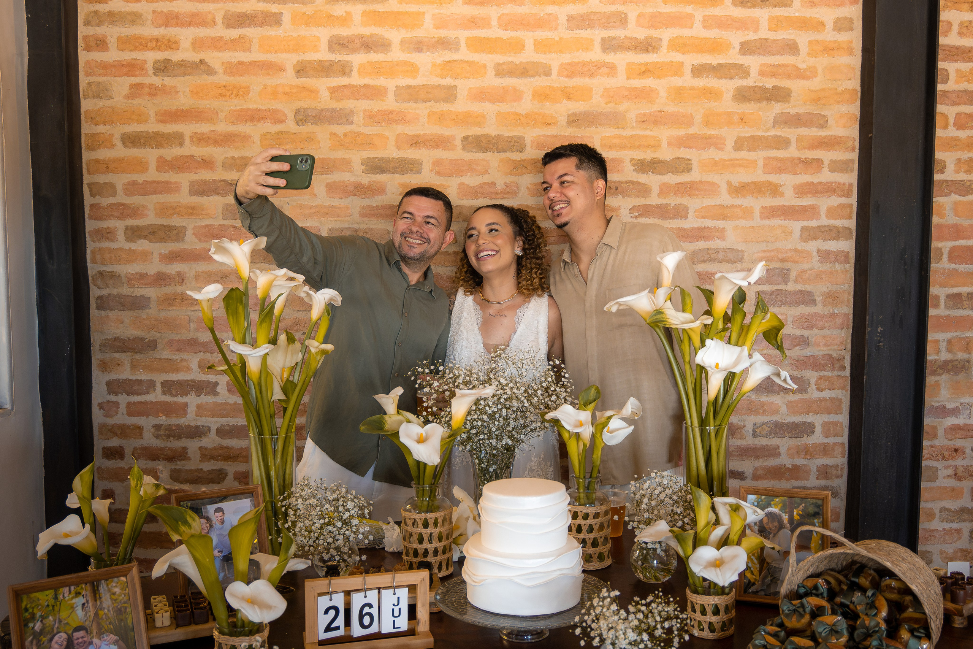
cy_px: 332
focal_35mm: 34
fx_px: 915
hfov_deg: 56.0
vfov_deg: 39.0
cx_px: 507
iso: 1000
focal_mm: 21
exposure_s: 1/160
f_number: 4
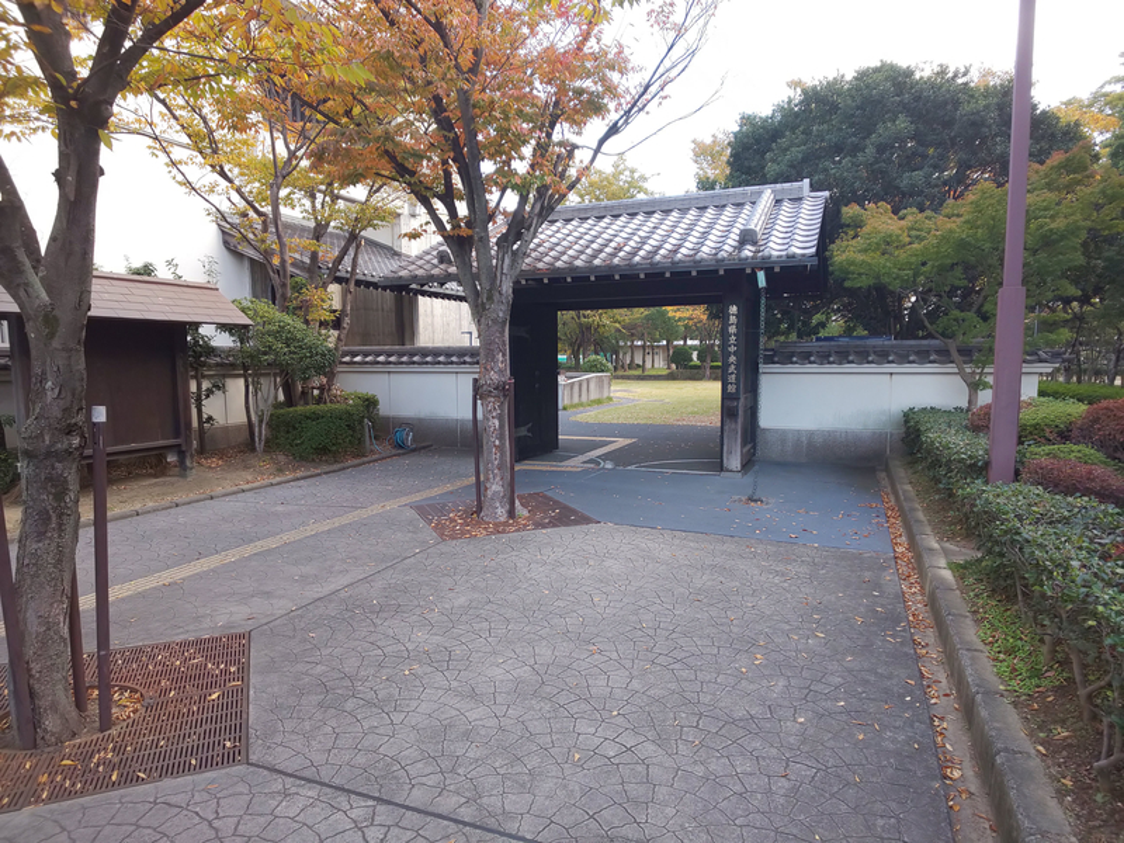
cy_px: 422
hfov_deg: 81.7
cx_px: 562
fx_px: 649
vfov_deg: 66.0
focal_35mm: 20
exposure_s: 1/100
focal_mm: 3.45
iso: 33
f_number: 1.94
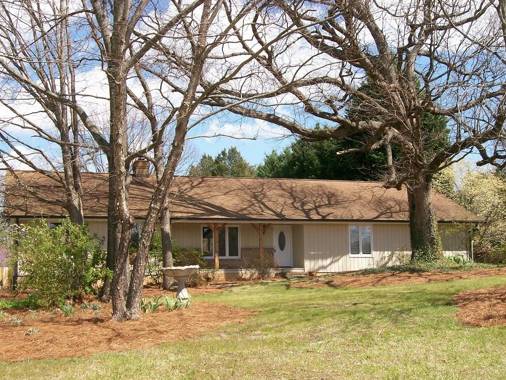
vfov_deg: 31.5
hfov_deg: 41.2
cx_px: 248
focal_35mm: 46
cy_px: 193
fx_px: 672
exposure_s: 1/301
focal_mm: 7.6
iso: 80
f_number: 5.4
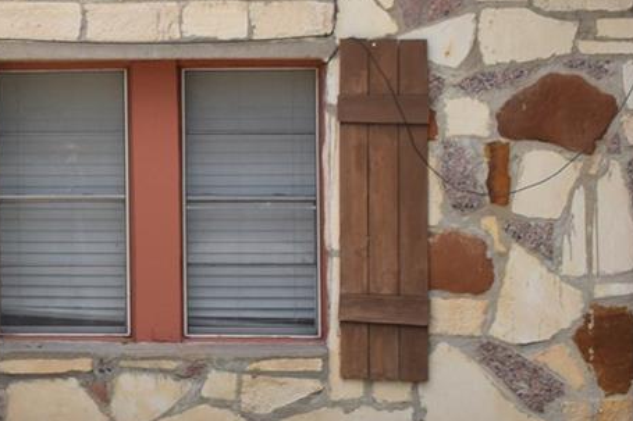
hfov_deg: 11.8
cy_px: 116
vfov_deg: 8.5
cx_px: -463
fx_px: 2847
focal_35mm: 162
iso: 200
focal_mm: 24
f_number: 8
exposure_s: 1/250
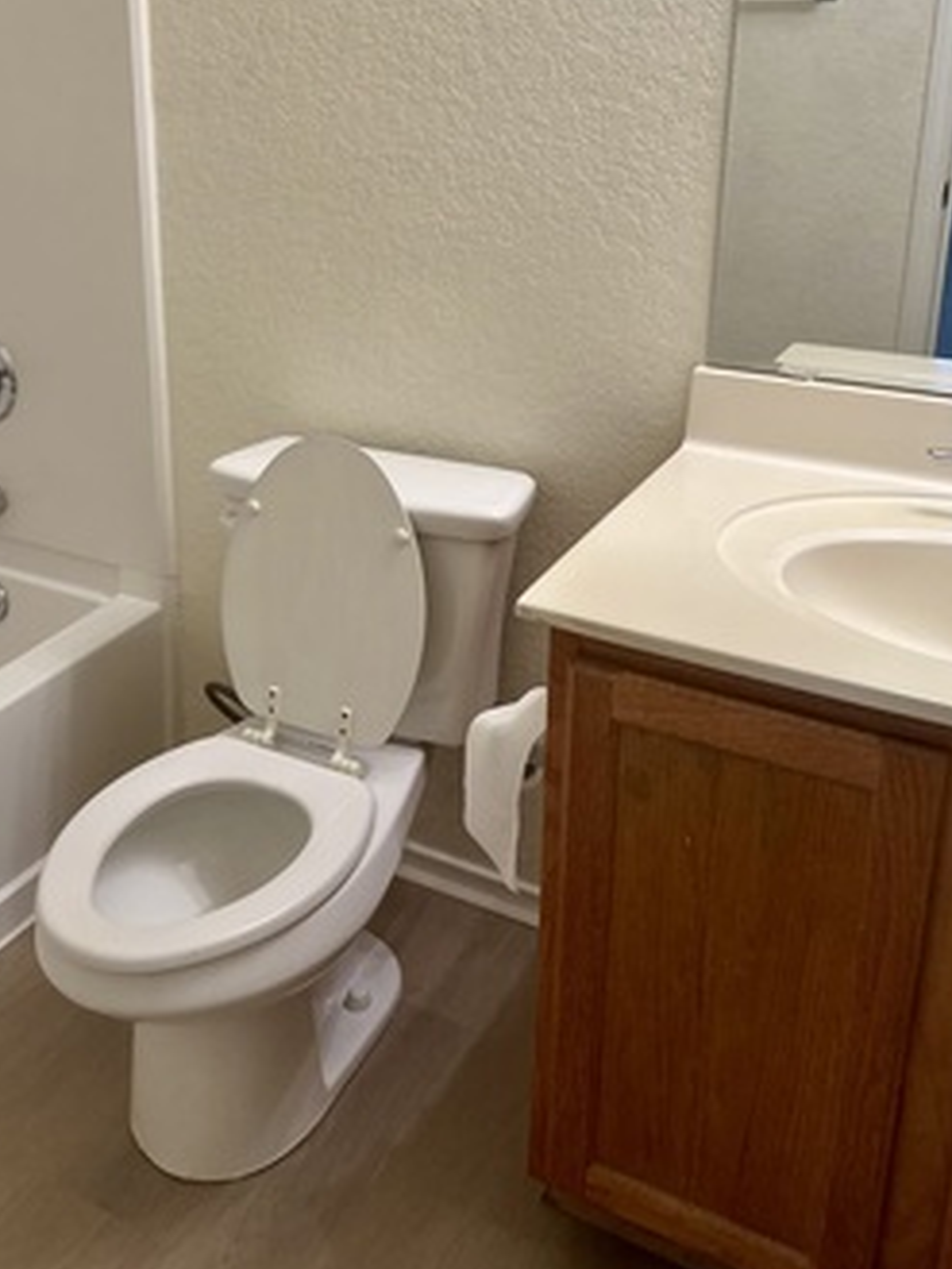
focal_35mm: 35
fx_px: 1283
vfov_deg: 51.5
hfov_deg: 40.3
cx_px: 324
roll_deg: +0.1
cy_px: 405
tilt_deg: -18.9
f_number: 1.78
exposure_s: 1/120
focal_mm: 6.86
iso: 200
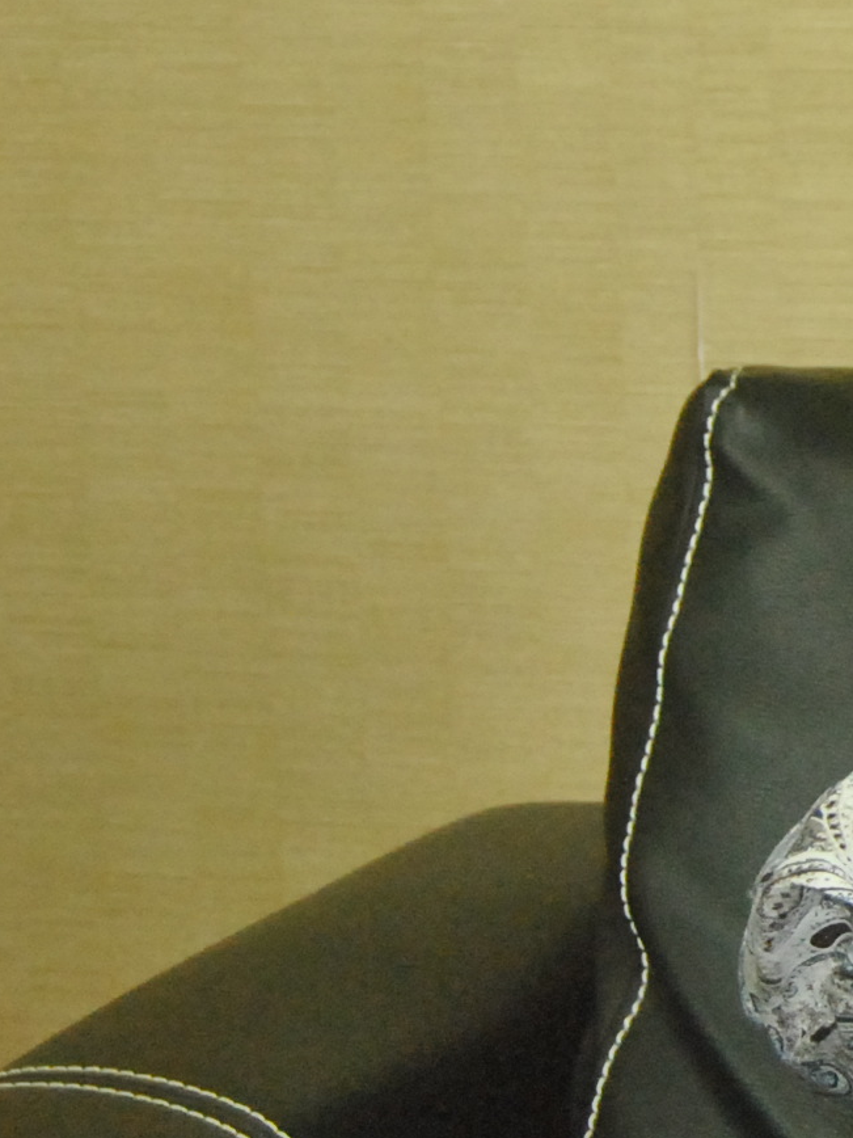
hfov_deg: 8.7
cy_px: 323
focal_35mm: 164
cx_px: 1537
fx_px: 5388
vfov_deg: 12.0
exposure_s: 1/60
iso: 1600
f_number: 5.6
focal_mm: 34
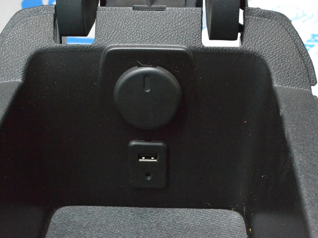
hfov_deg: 28.1
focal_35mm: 69
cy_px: 118
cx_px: 142
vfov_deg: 21.3
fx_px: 634
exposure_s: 1/100
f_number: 10
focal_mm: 42
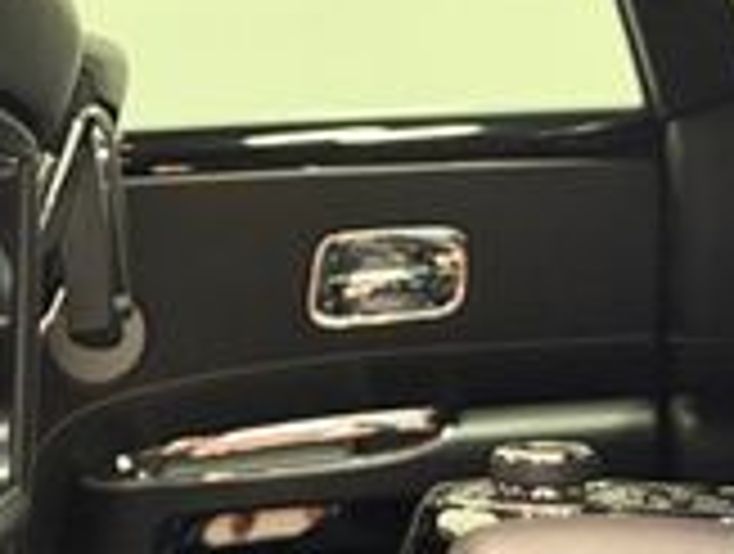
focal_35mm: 94
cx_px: 396
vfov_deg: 15.5
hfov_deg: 20.8
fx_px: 1998
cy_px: 14
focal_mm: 6.76
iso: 500
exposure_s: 1/60
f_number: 1.78
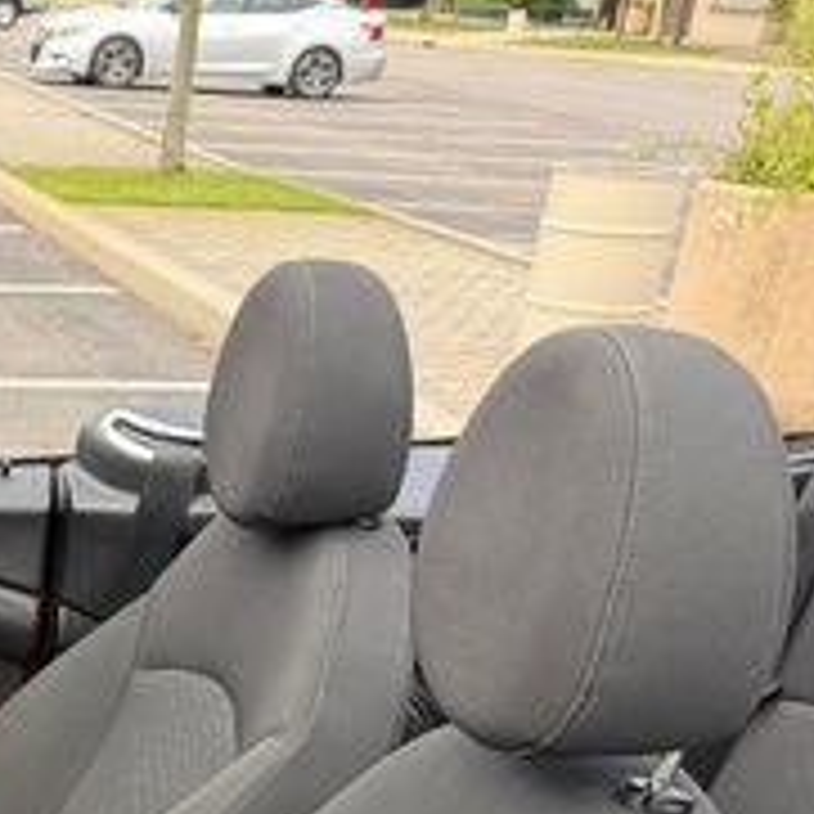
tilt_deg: -28.1
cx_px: -333
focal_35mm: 75
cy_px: 1057
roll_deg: -2.1
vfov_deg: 21.0
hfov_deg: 20.4
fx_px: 1995
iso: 80
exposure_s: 1/535
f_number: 1.78
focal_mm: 6.76
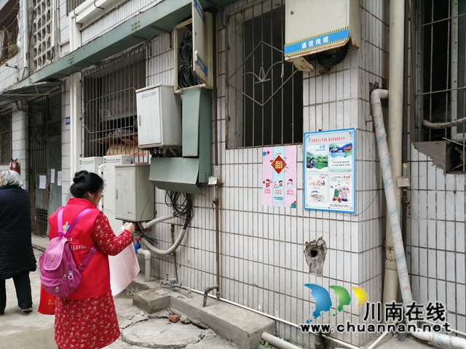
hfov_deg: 65.3
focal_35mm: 27
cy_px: 174
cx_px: 233
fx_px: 363
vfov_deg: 51.4
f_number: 1.8
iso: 100
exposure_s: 1/50
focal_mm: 3.88
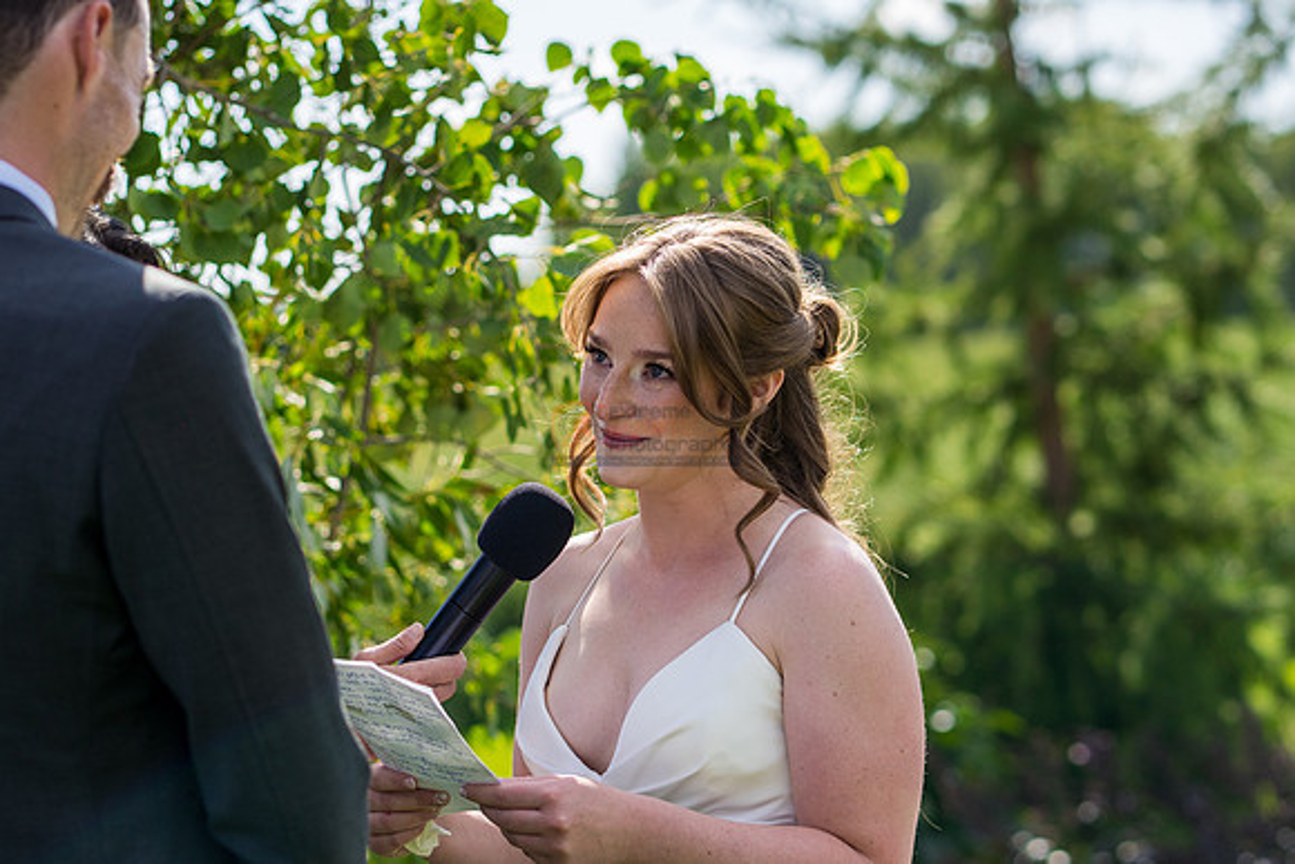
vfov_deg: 10.8
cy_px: 432
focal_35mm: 127
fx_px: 4569
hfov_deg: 16.1
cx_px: 648
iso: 250
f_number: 2.8
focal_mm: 85
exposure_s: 1/3200
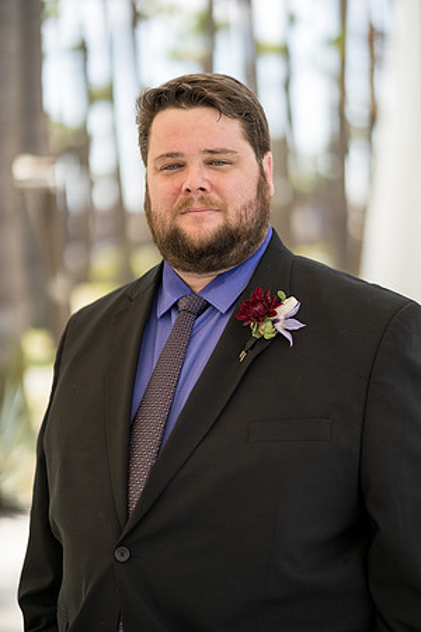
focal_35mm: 85
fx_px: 1491
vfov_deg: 23.9
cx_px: 210
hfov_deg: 16.1
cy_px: 316
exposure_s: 1/2000
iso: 320
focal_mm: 85
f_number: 1.8
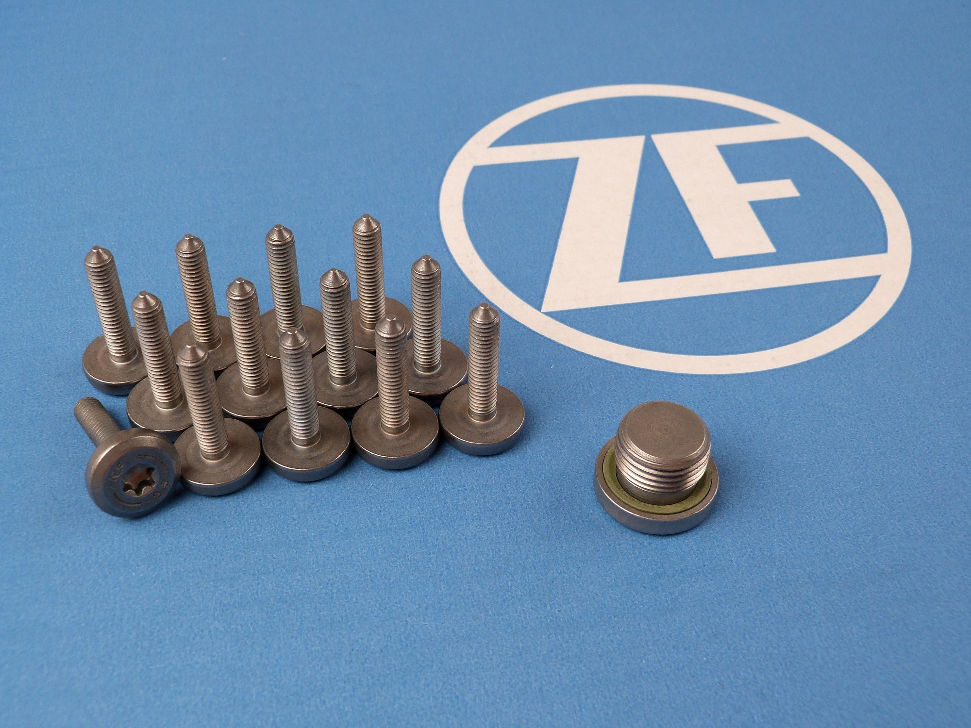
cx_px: 486
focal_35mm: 40
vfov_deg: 36.0
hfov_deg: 46.8
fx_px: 1122
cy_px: 364
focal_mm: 7.1
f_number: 3.1
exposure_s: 1/60
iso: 100
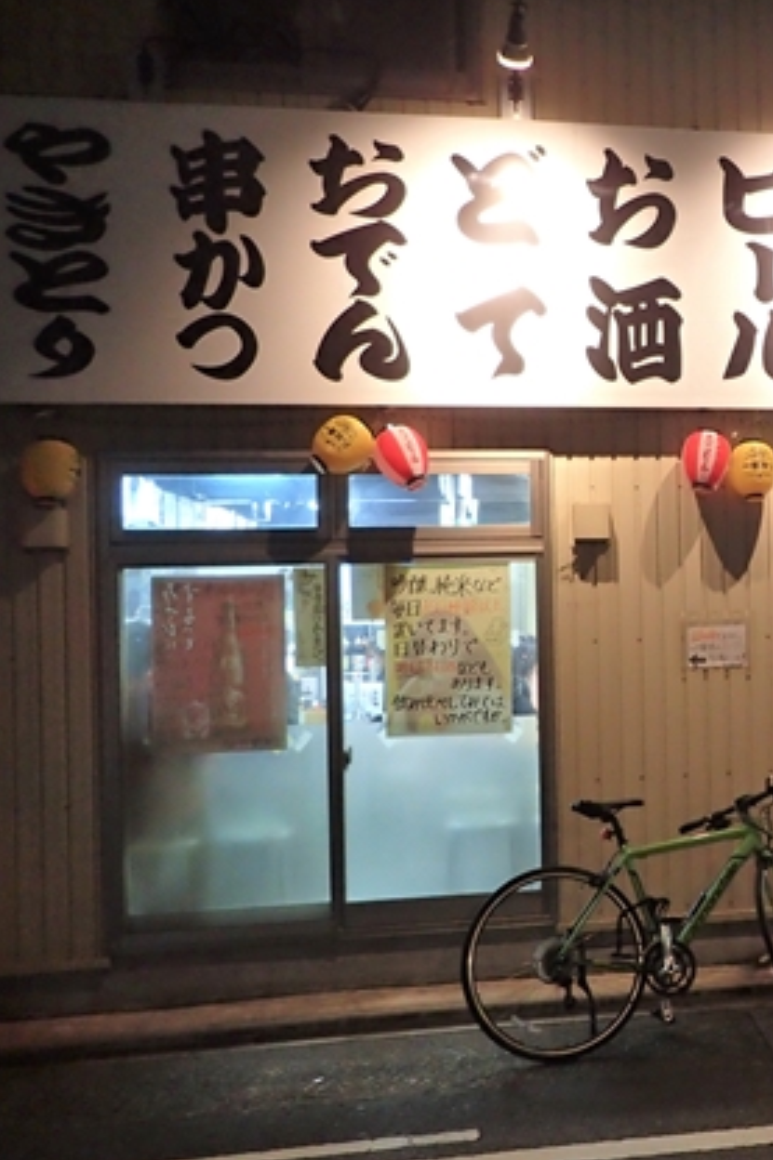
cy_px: 586
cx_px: 806
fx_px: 1289
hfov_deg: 30.5
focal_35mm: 40
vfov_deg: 48.5
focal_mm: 4.5
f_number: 2
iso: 400
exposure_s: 1/30
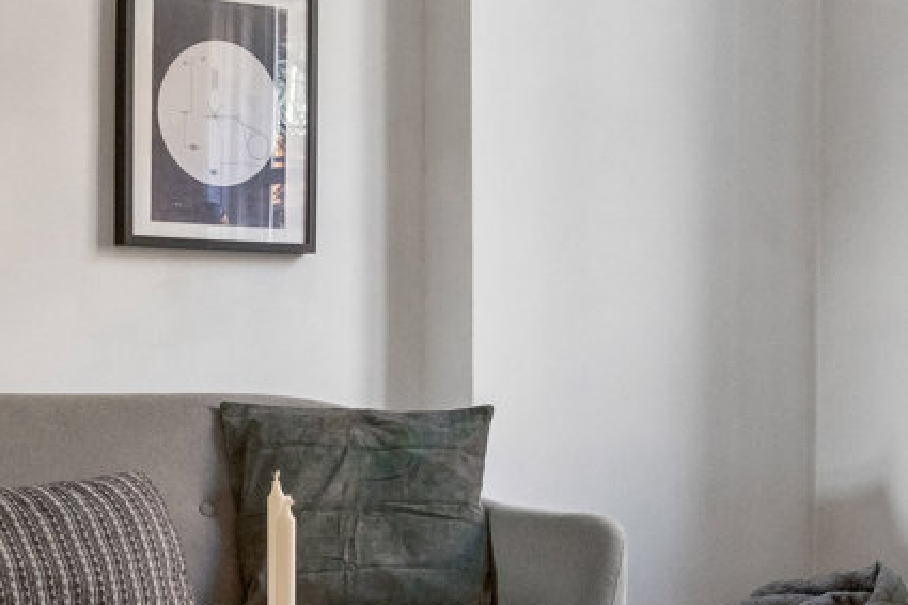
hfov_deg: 21.1
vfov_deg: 14.2
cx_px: 630
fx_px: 2420
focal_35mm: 96
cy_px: 350
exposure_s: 1/125
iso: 640
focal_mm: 34
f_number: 5.6
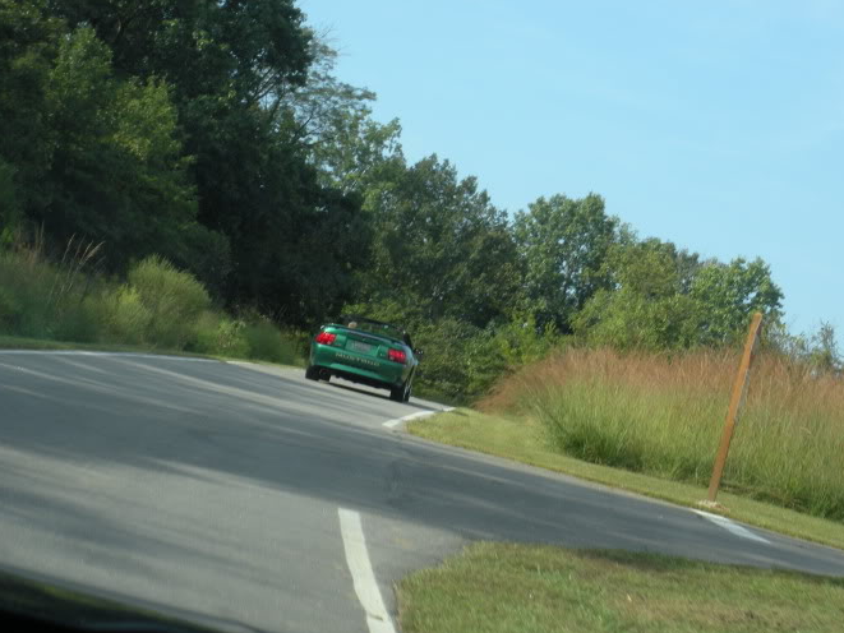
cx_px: 484
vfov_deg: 15.1
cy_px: 380
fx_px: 2390
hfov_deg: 20.0
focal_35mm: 98
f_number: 4.8
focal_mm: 14.2
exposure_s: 1/153
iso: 64
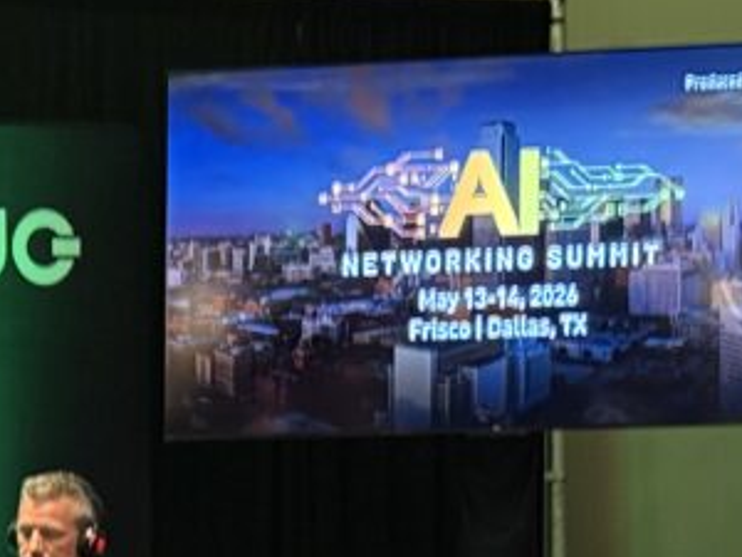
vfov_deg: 8.9
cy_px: 740
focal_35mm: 164
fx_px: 3515
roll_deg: +1.5
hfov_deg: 11.4
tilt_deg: +0.4
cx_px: -460
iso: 500
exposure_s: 1/30
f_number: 1.78
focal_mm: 6.76
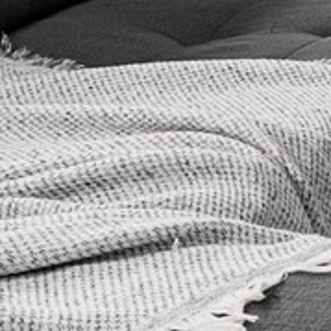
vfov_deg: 12.4
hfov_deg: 10.1
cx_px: 1027
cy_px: -366
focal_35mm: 121
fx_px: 1309
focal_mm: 15
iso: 200
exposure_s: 1/60
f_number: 7.1
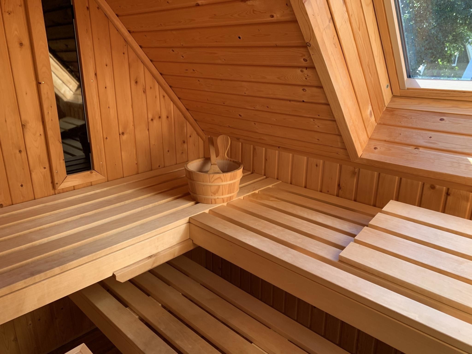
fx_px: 355
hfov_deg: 67.3
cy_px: 177
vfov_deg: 53.1
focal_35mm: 26
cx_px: 236
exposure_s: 1/121
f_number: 1.8
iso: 64
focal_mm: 4.25
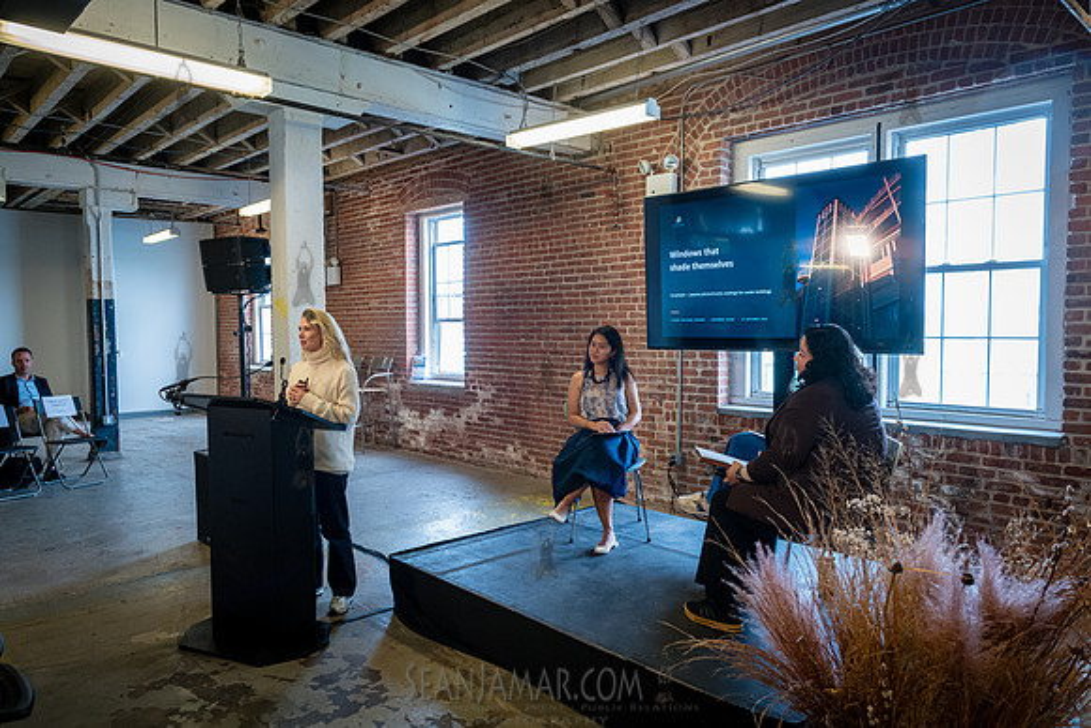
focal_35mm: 25
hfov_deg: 72.4
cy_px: 364
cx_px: 546
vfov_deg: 52.0
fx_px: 746
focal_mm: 24
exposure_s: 1/200
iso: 2500
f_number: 5.6
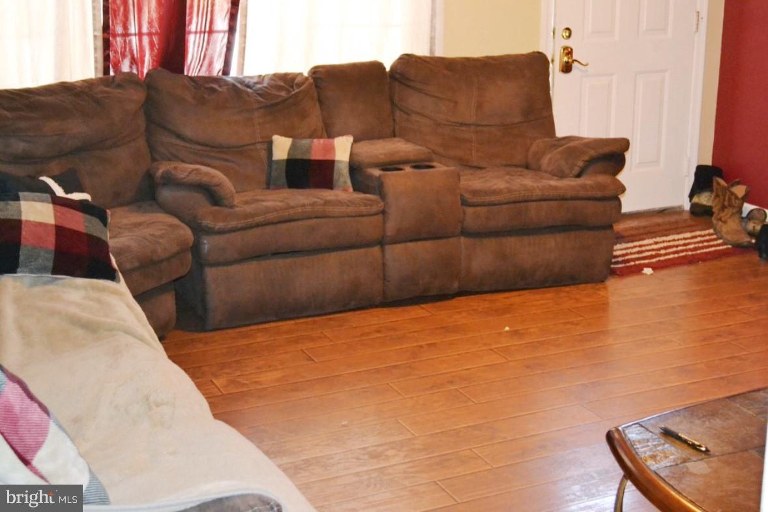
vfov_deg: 25.7
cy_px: 256
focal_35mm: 52
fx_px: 1120
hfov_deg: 37.9
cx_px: 384
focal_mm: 35
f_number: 5
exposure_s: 1/60
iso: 3200
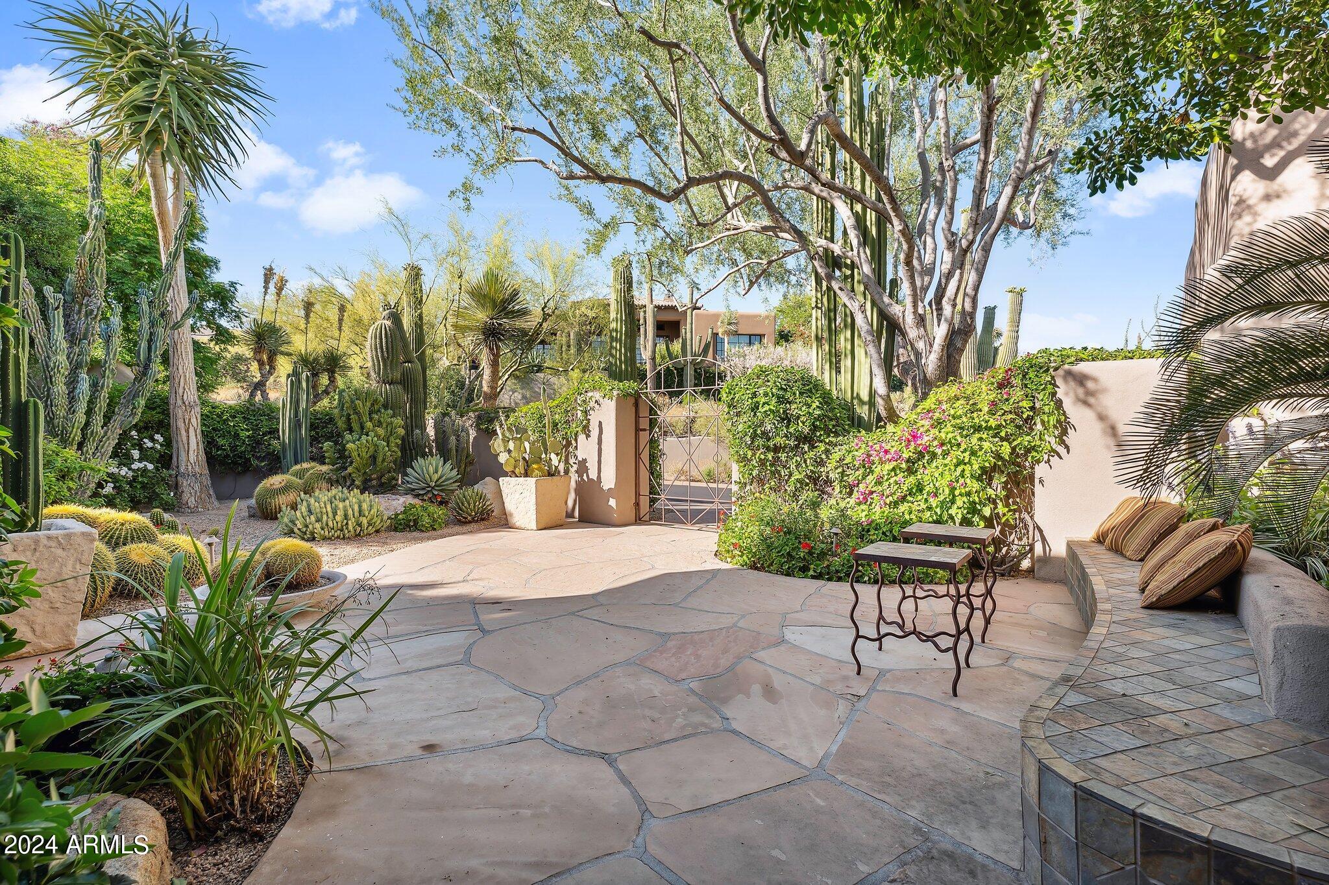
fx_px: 591
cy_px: 442
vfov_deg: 73.7
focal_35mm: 16
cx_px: 664
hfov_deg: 96.7
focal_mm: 16
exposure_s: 1/40
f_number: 8
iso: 100
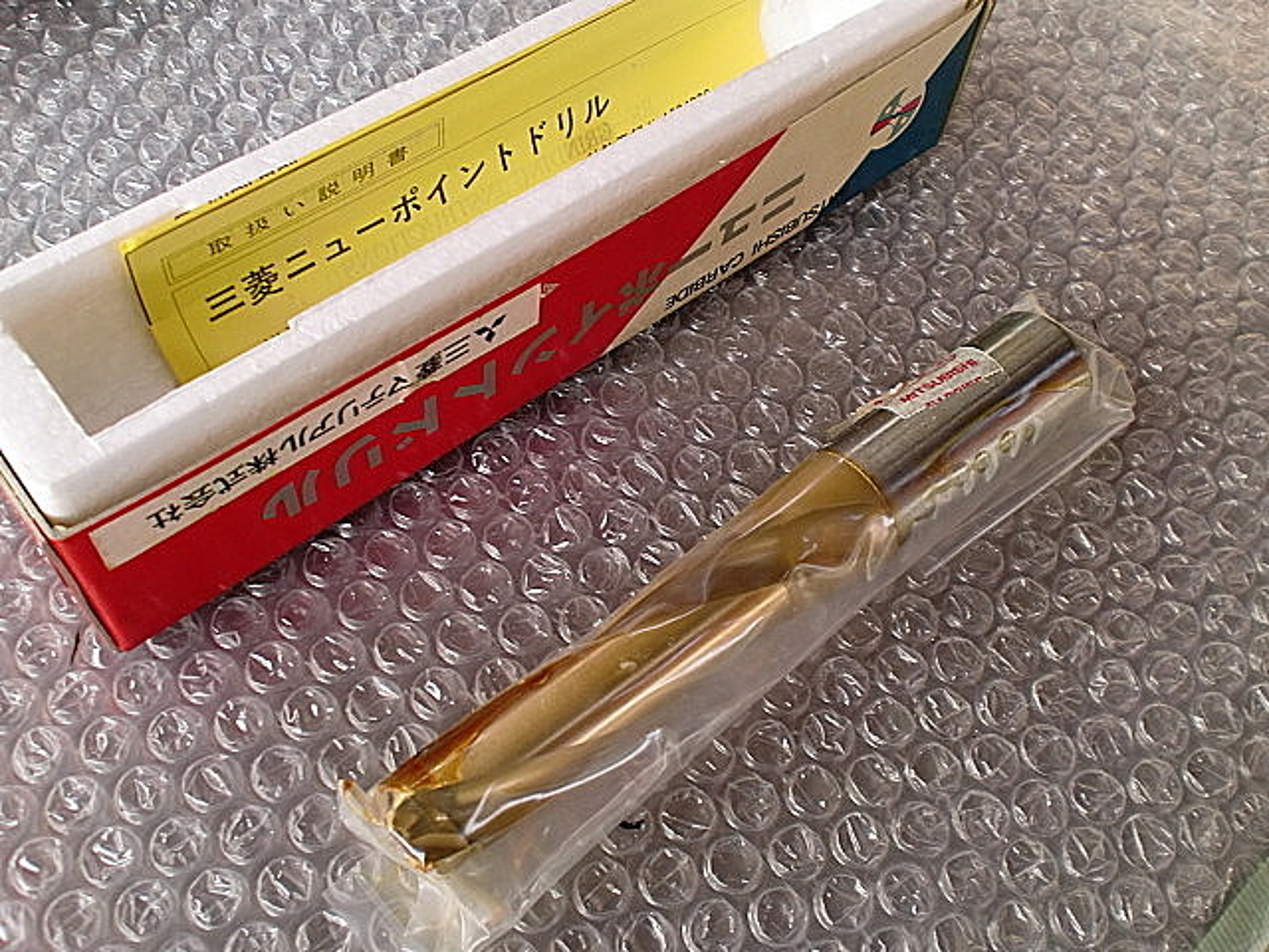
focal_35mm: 35
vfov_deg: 40.7
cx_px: 634
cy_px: 476
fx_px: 1283
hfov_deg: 52.6
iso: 100
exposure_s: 1/60
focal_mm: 6.3
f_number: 3.1
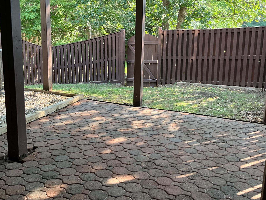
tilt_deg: -11.6
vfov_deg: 38.5
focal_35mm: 37
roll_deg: -1.5
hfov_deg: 50.1
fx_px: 284
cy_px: 80
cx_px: 124
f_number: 1.8
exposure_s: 1/122
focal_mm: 3
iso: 40
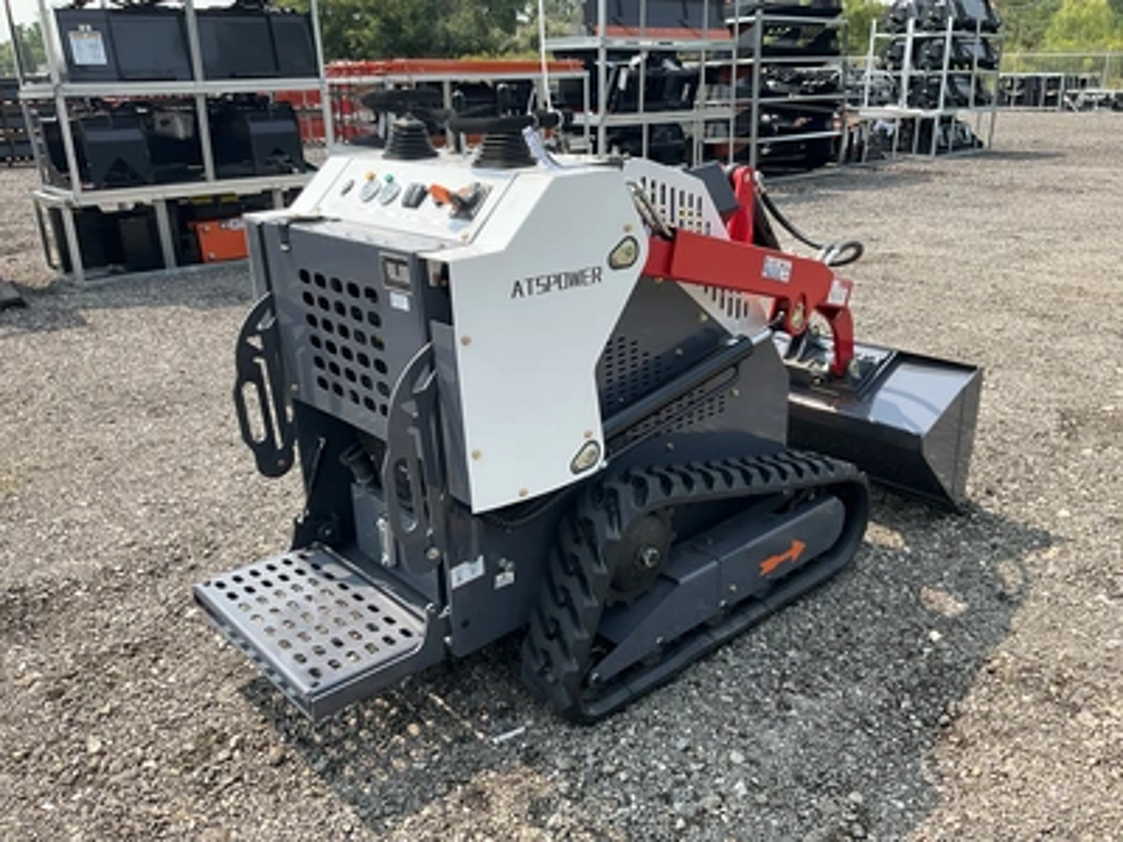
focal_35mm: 29
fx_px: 941
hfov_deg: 61.7
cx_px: 562
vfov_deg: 48.2
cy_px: 421
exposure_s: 1/792
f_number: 1.8
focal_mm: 3
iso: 25
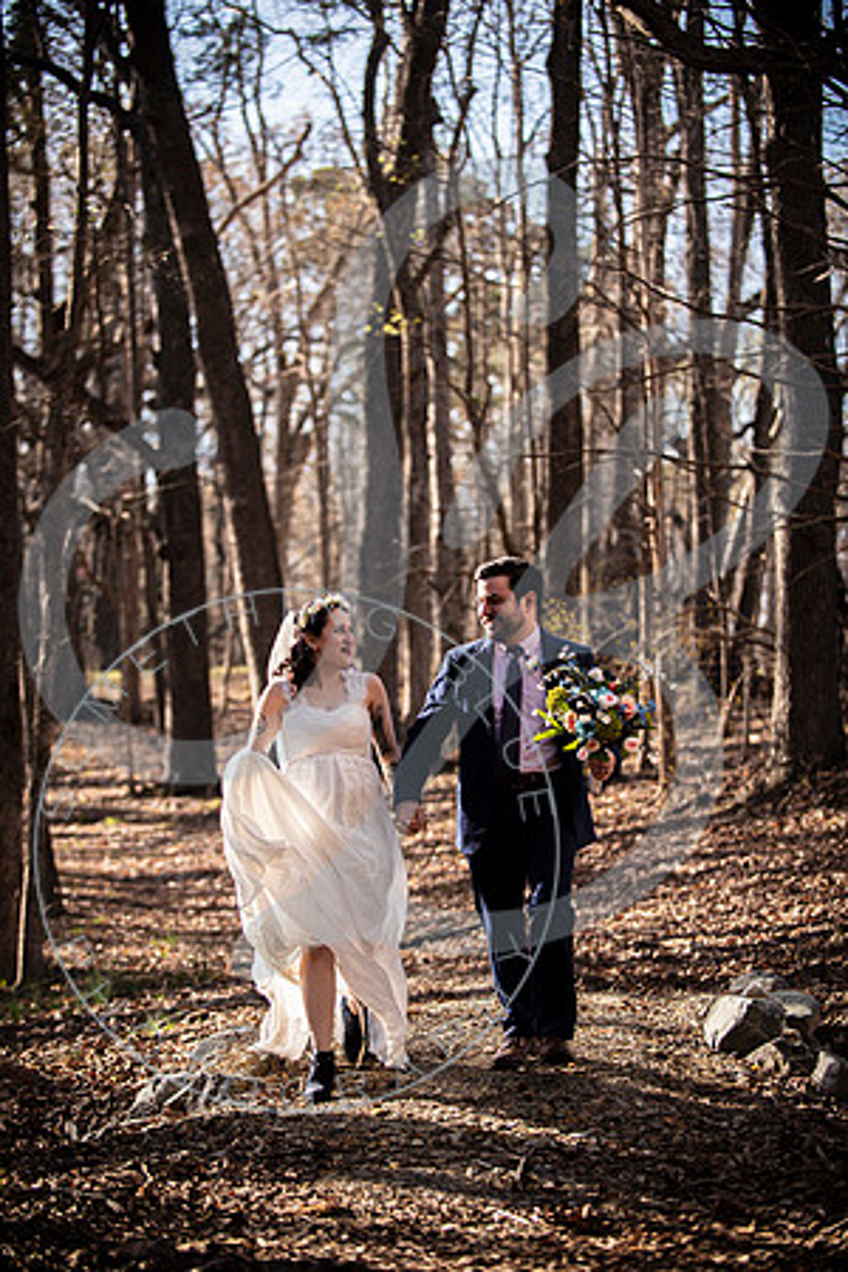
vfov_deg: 23.6
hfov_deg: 15.9
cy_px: 636
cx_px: 424
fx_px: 3038
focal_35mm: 86
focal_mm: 86
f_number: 2.8
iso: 100
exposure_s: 1/800
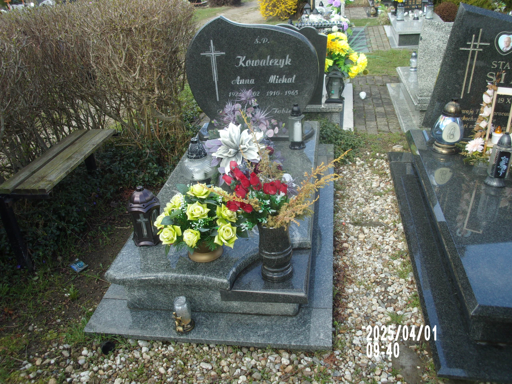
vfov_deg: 39.7
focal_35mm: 36
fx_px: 532
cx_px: 256
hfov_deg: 51.4
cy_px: 192
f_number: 4.5
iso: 80
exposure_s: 1/140
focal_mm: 6.4
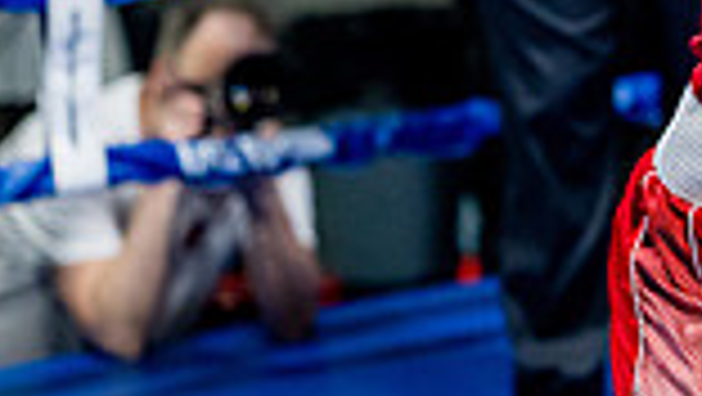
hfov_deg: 8.3
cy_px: -88
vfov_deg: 4.8
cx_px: 1084
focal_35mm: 253
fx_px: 4713
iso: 4000
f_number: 2
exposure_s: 1/1000
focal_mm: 65
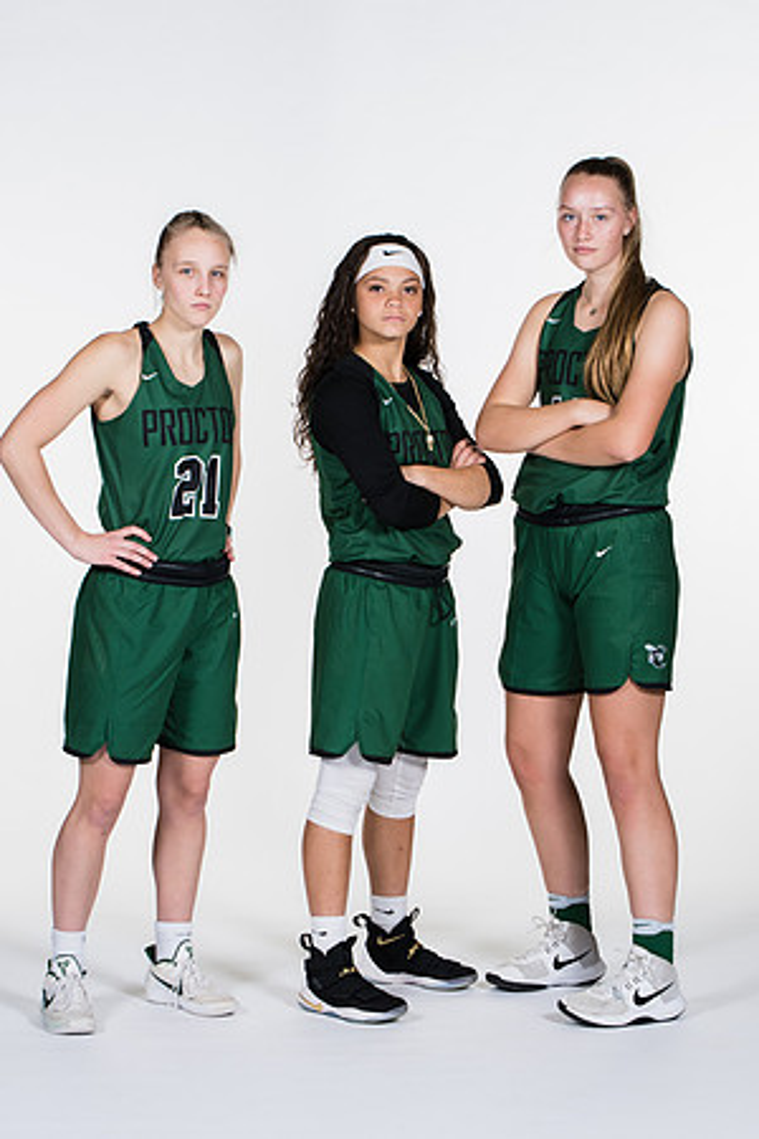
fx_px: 3320
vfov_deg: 19.5
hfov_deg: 13.0
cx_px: 380
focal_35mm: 105
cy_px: 570
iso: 200
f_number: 6.3
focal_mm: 70
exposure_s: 1/160
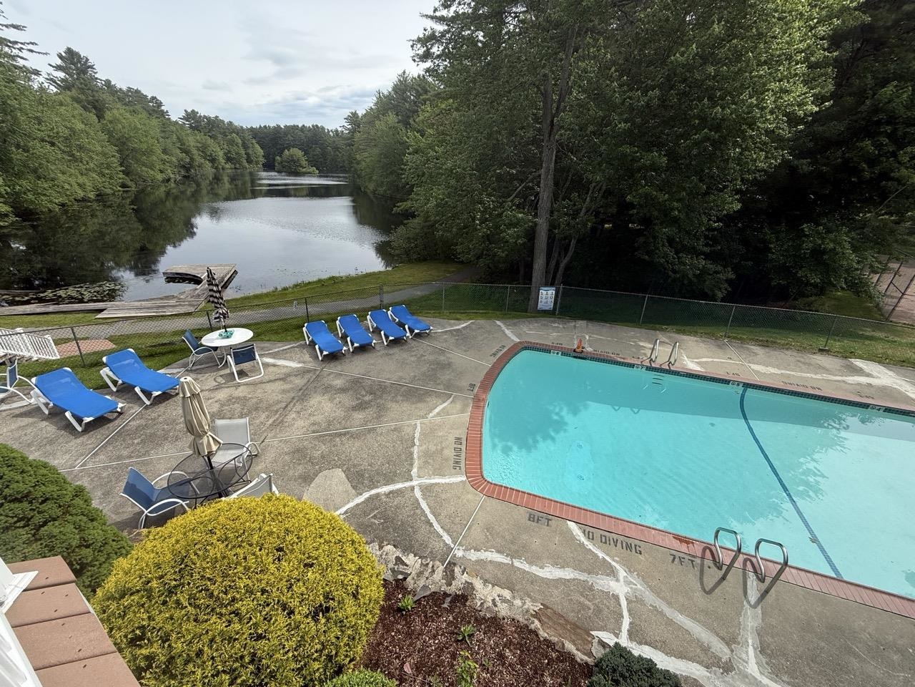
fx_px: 370
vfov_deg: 85.7
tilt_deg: -24.7
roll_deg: -2.7
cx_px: 458
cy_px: 344
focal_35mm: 14
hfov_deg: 102.1
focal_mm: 2.22
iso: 50
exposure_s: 1/1312
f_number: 2.2
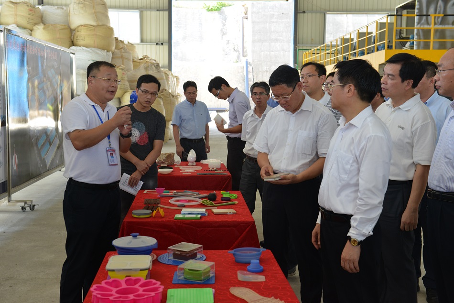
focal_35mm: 48
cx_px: 227
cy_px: 152
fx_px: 605
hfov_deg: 41.1
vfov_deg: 28.1
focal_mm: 48
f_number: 5.6
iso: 800
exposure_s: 1/100
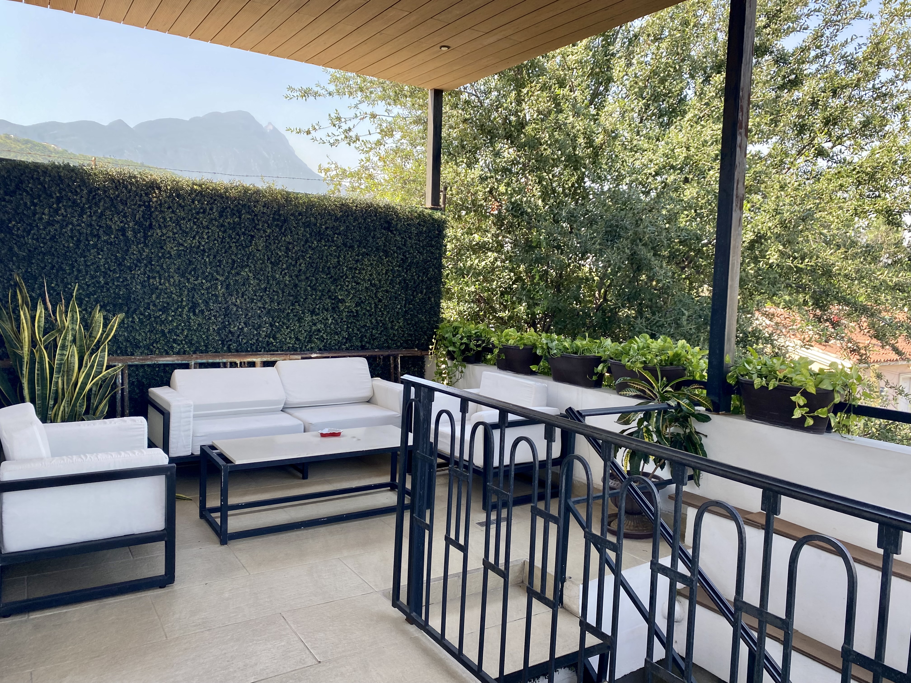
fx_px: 684
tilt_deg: -5.6
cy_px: 342
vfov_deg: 53.1
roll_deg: -0.7
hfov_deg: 67.3
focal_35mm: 26
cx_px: 456
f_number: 1.8
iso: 32
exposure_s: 1/288
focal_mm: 4.25
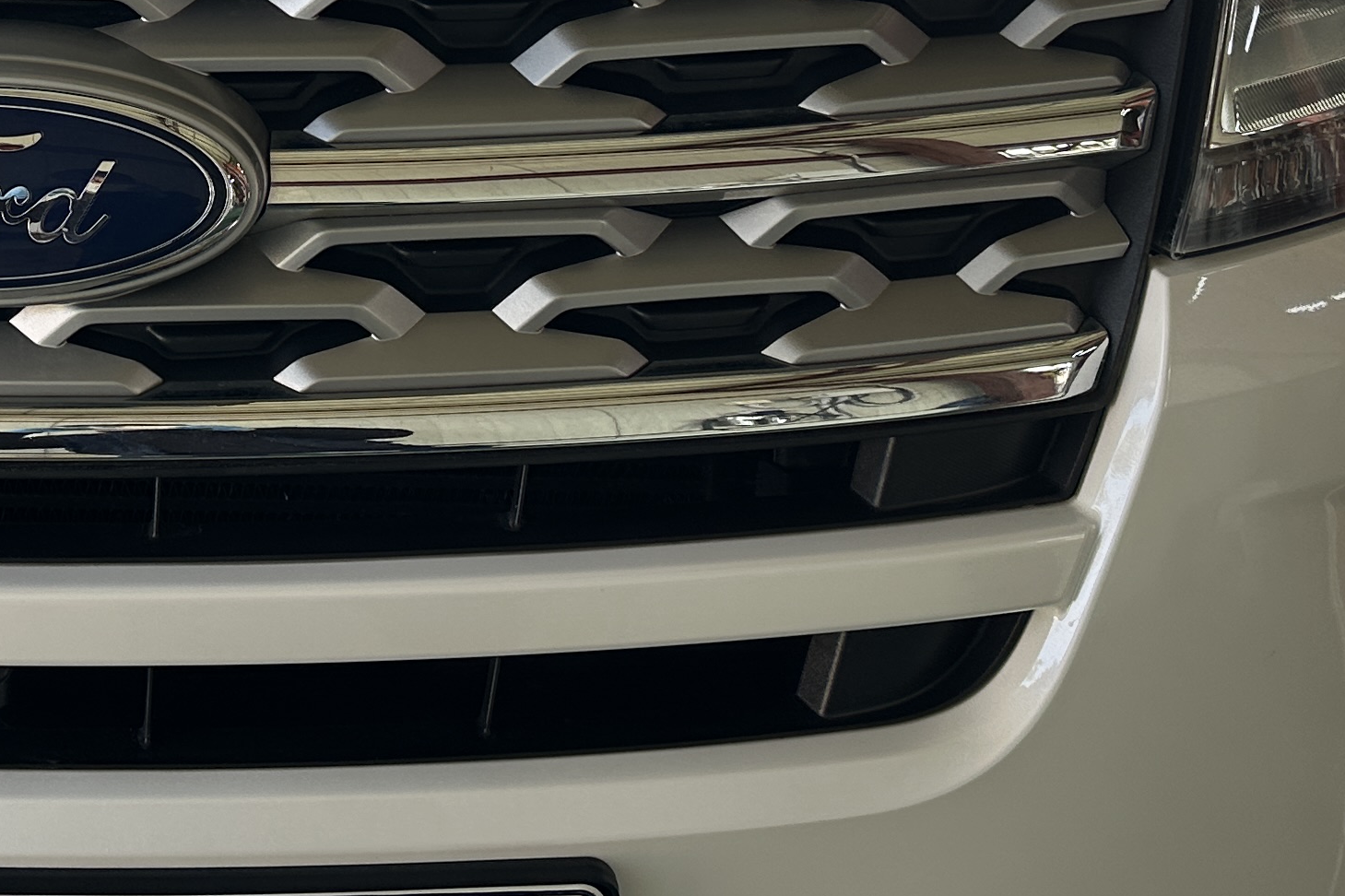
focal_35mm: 69
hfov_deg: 28.0
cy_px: 68
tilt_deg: -18.0
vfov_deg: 19.3
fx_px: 2577
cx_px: 93
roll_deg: +0.5
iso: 80
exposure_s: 1/380
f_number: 1.78
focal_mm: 6.86
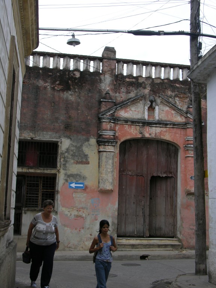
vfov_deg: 38.2
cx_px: 108
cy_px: 144
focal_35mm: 50
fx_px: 416
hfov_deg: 29.1
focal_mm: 12.7
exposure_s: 1/167
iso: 50
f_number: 6
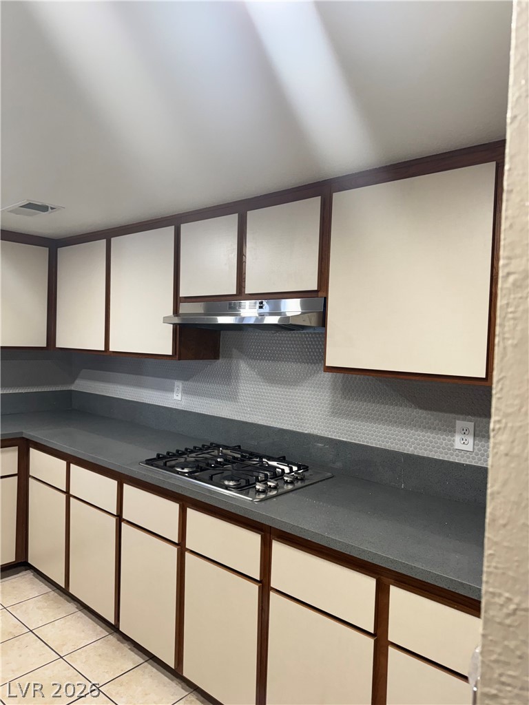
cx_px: 264
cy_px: 352
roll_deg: -1.6
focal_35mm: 24
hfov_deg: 56.8
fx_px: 489
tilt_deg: -1.4
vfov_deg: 71.6
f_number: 1.78
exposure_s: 1/120
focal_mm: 6.76
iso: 160
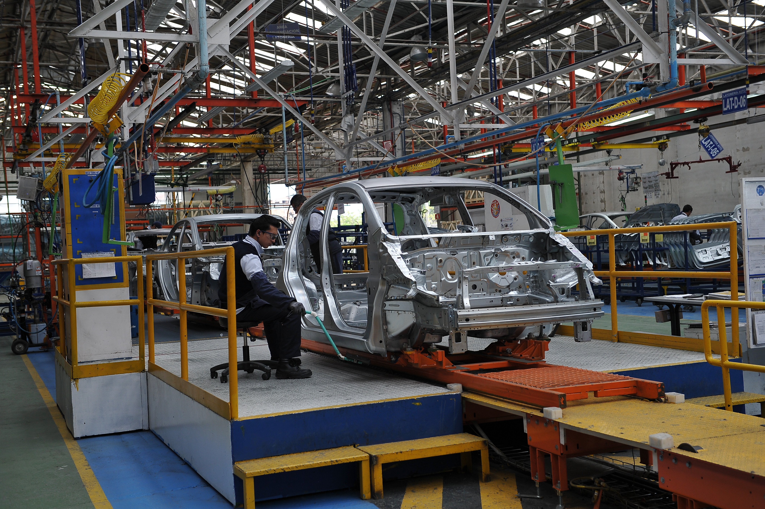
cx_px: 382
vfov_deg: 28.0
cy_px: 254
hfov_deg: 41.1
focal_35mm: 48
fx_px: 1019
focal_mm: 48
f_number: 4.5
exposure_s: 1/320
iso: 800
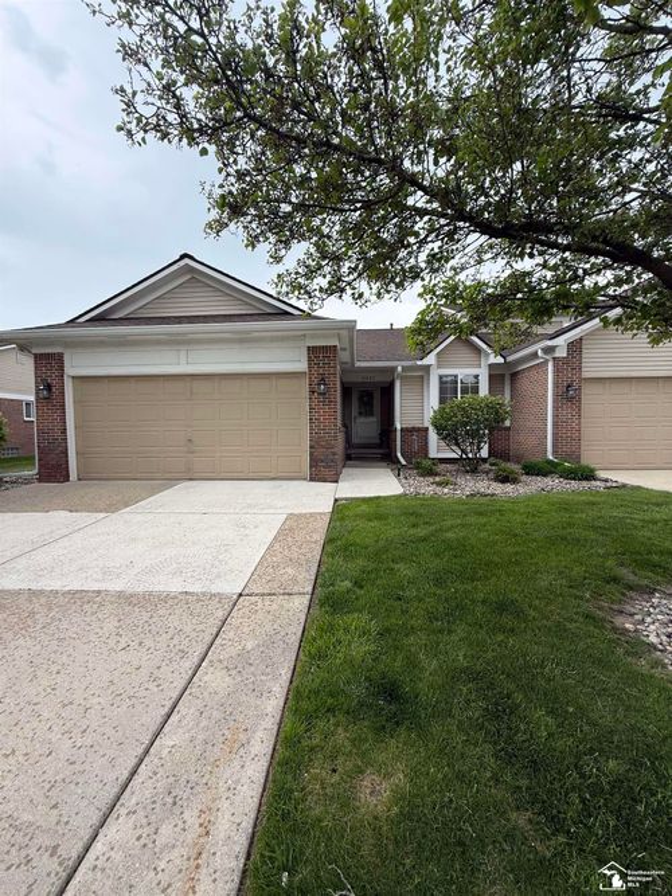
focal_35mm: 14
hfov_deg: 85.7
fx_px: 362
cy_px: 448
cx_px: 336
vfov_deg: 102.1
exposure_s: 1/413
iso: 64
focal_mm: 2.22
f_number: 2.2
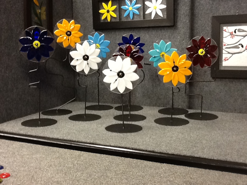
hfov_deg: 42.9
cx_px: 124
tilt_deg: -5.9
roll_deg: +2.3
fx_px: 314
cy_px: 92
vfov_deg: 32.9
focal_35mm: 44
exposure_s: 1/30
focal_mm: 2.03
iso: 80
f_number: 2.4
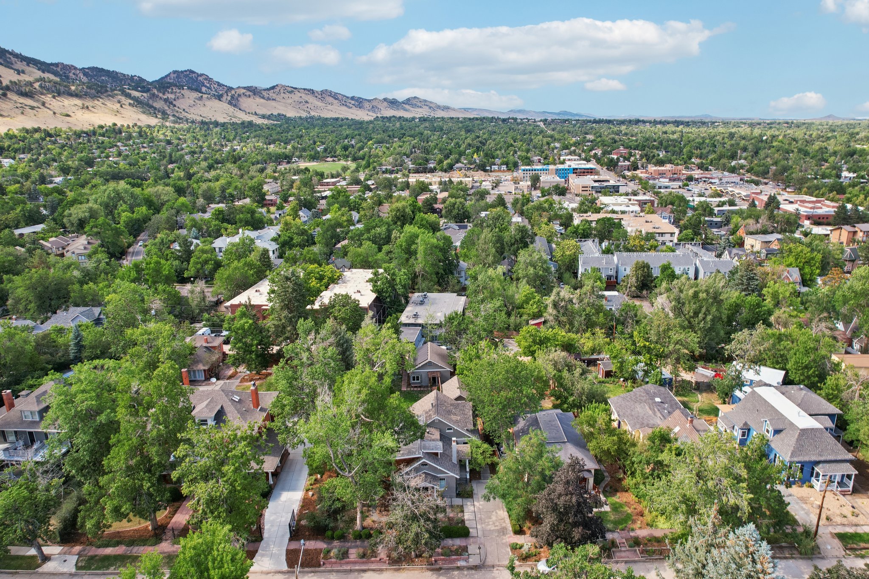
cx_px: 434
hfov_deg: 78.6
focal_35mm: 22
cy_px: 290
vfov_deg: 57.2
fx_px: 531
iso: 100
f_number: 2.8
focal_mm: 8.4
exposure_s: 1/90
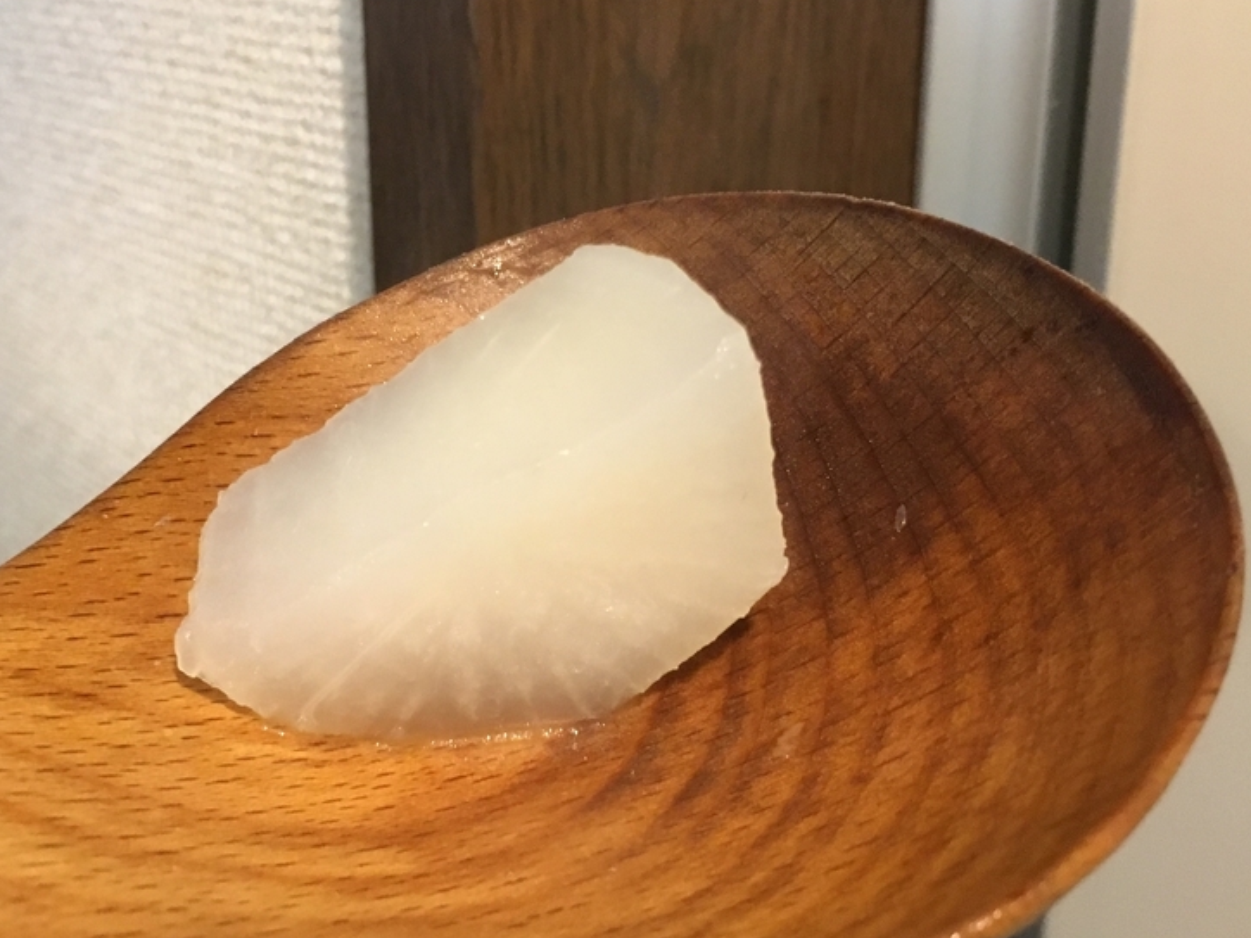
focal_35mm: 41
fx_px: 1482
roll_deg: +0.8
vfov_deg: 35.0
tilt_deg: -17.2
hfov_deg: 45.6
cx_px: 515
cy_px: 385
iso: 200
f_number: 2.2
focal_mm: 4.15
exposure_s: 1/30
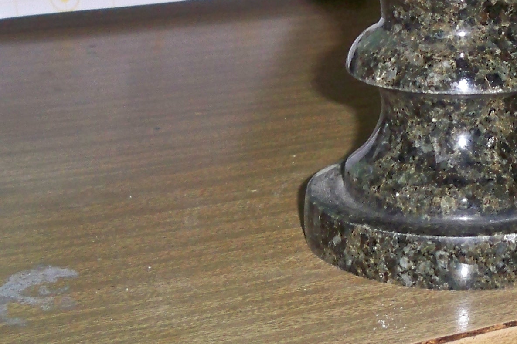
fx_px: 1608
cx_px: 453
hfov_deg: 18.0
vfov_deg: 11.6
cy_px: -217
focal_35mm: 112
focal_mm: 6.3
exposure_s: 1/60
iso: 200
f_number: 3.1
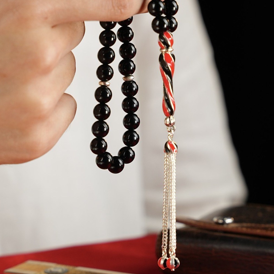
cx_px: 138
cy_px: 107
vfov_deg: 18.1
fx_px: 860
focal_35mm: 96
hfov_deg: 18.1
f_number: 5
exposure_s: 1/160
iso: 400
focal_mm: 70
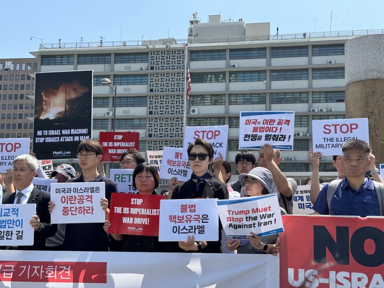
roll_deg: -1.1
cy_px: 144
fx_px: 532
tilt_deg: +8.7
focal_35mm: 48
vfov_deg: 30.3
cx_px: 192
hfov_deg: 39.7
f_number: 1.78
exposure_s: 1/2331
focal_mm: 6.76
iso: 64
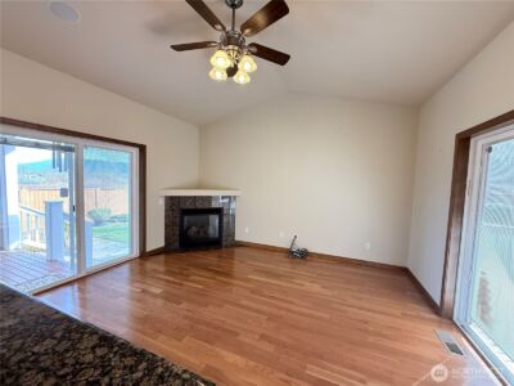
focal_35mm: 14
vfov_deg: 85.7
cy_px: 193
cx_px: 257
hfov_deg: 102.1
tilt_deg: -2.5
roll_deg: -1.3
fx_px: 208
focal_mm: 2.22
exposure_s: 1/120
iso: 250
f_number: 2.2
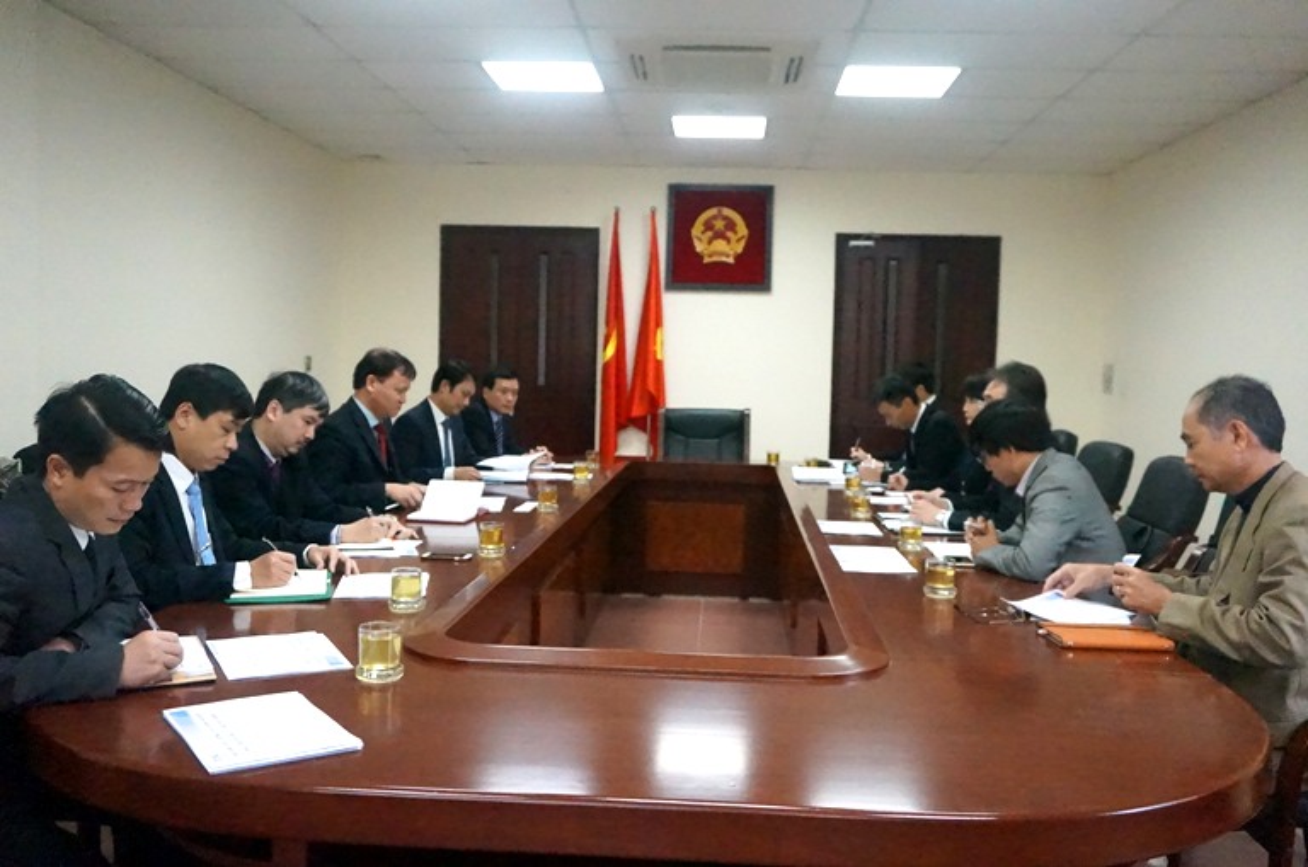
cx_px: 654
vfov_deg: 41.6
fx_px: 1142
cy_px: 434
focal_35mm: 32
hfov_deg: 59.6
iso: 12800
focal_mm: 21
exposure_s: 1/2500
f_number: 4
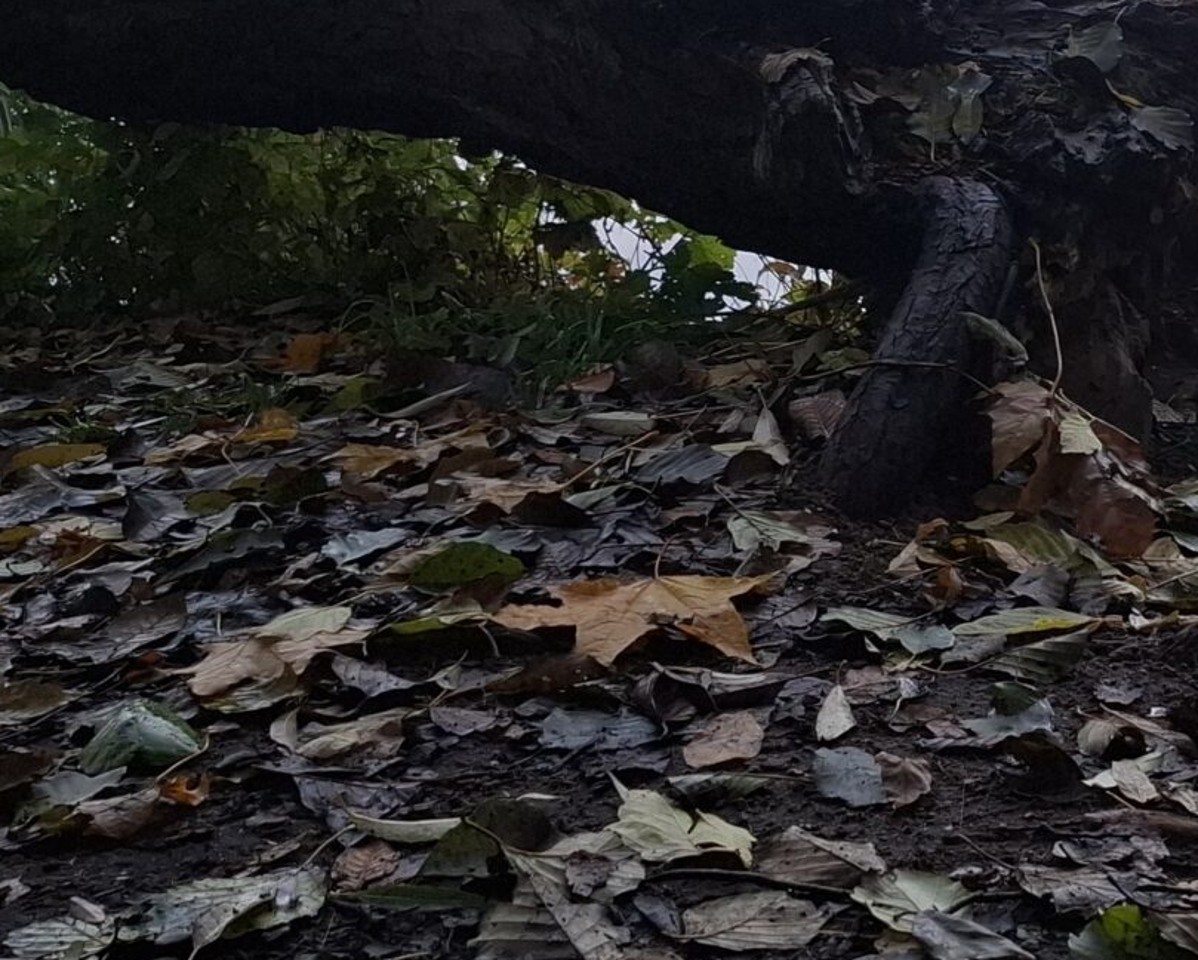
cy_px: 304
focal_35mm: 71
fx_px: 2519
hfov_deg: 25.5
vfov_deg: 21.5
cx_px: 1173
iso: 80
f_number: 1.8
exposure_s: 1/100
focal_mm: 5.54
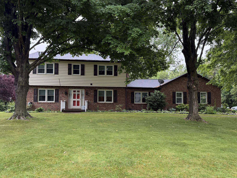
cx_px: 117
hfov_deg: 65.3
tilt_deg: +2.1
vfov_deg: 51.3
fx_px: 185
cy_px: 97
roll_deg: -0.4
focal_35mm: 27
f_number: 1.78
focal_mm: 6.76
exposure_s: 1/214
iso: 80
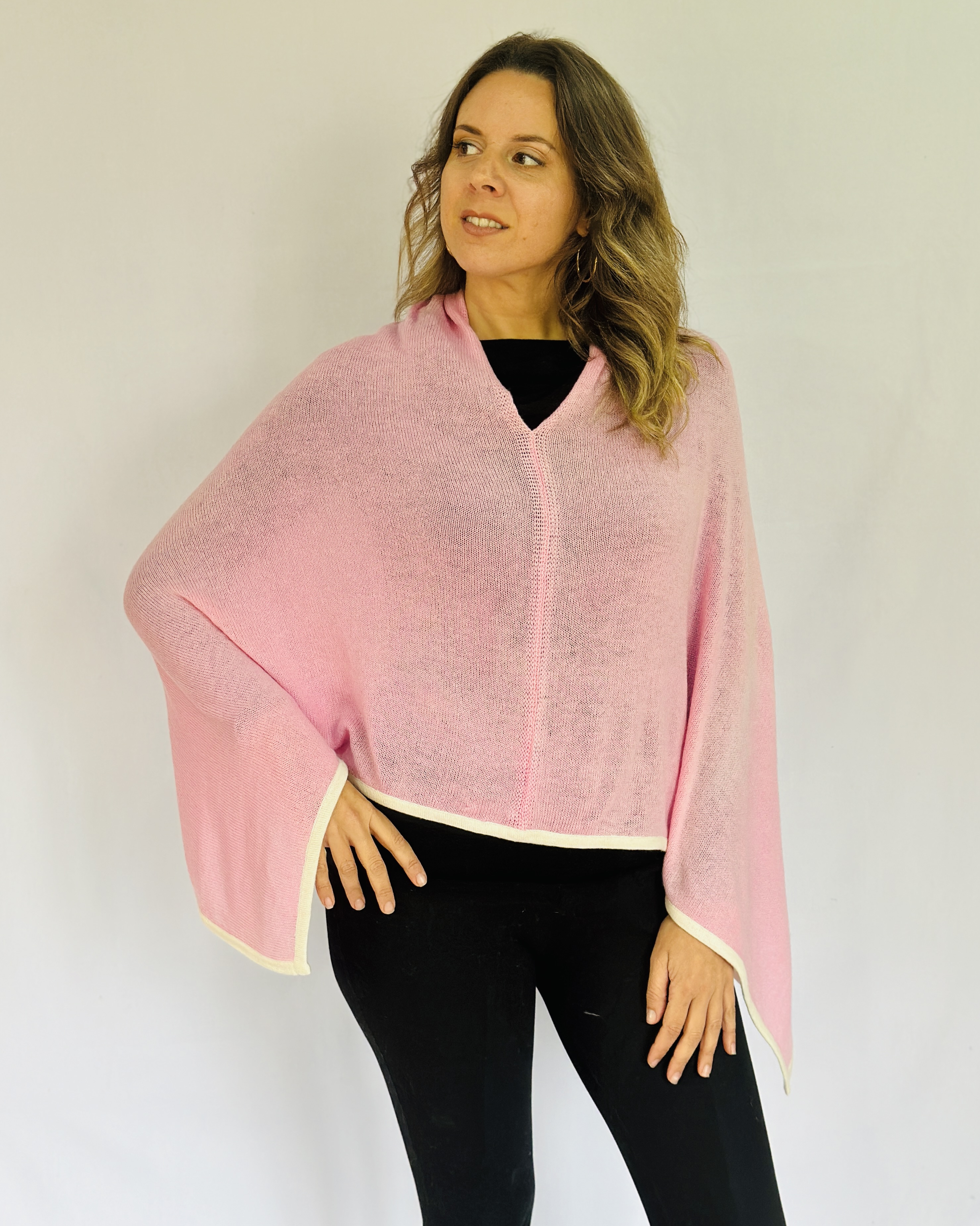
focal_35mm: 51
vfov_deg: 36.7
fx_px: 1849
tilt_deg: -6.6
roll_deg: +2.0
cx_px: 485
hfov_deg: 29.7
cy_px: 606
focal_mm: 6.86
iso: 200
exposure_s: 1/60
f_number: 1.78
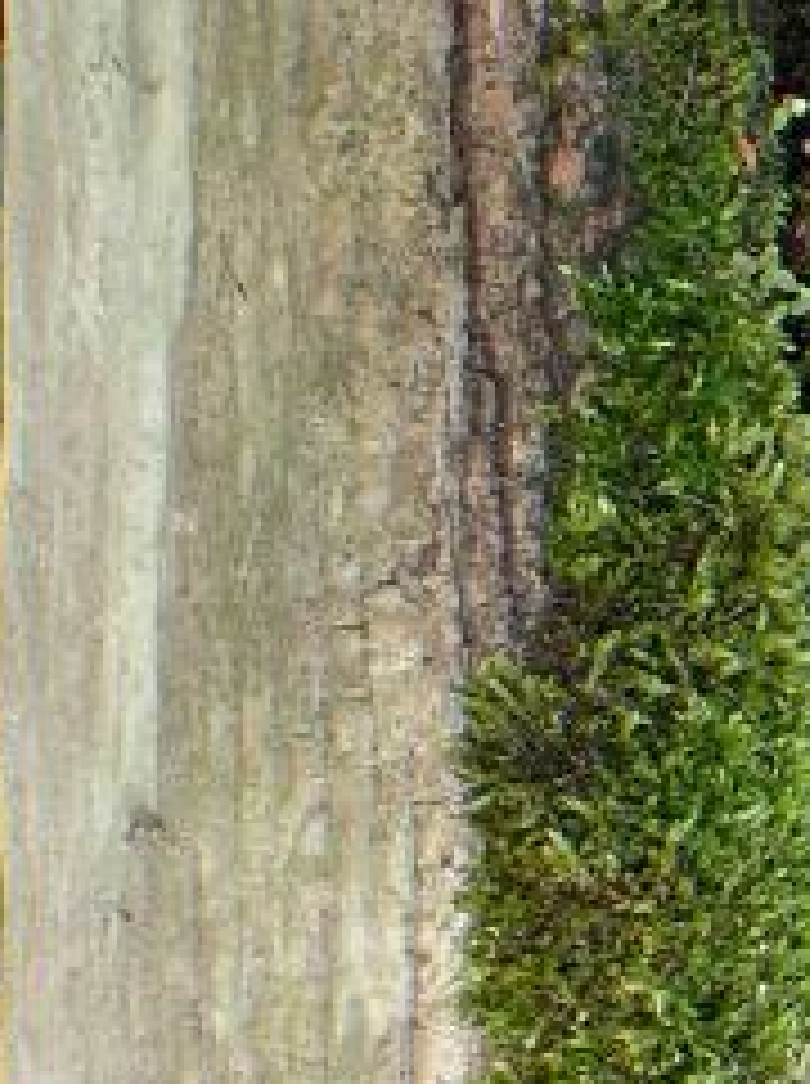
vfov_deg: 14.8
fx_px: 4161
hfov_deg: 10.1
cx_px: 1710
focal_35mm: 133
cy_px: 879
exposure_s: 1/200
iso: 320
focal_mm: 5.4
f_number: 3.2
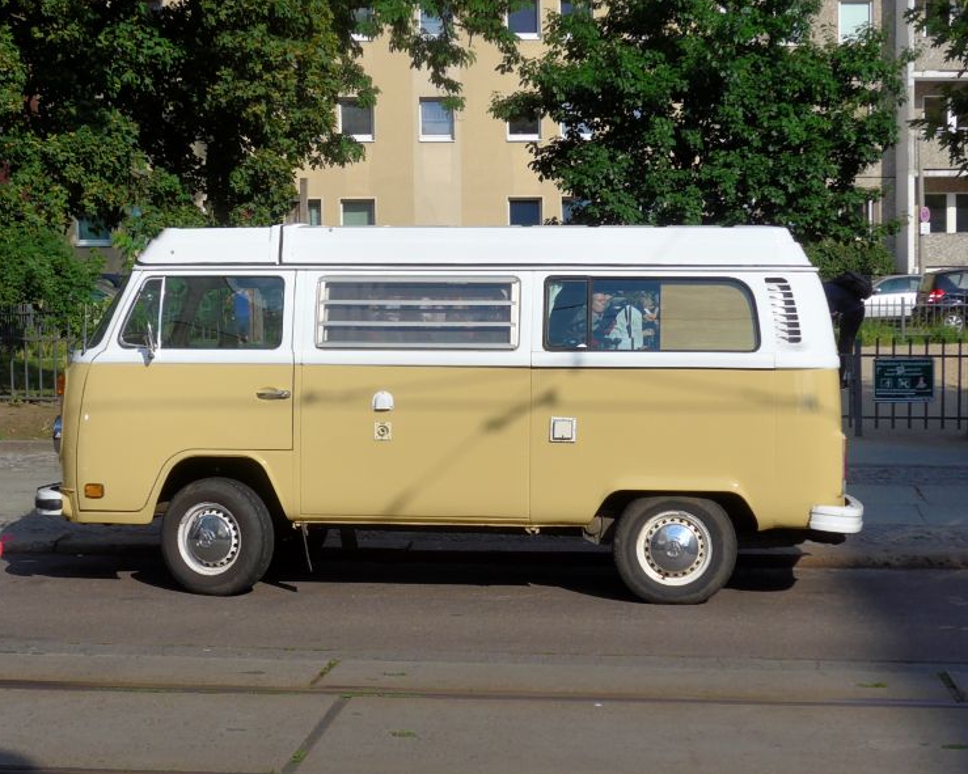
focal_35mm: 74
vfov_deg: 20.7
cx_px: 468
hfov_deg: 25.7
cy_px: 389
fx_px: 2120
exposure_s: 1/1600
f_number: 4.1
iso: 80
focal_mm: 14.2
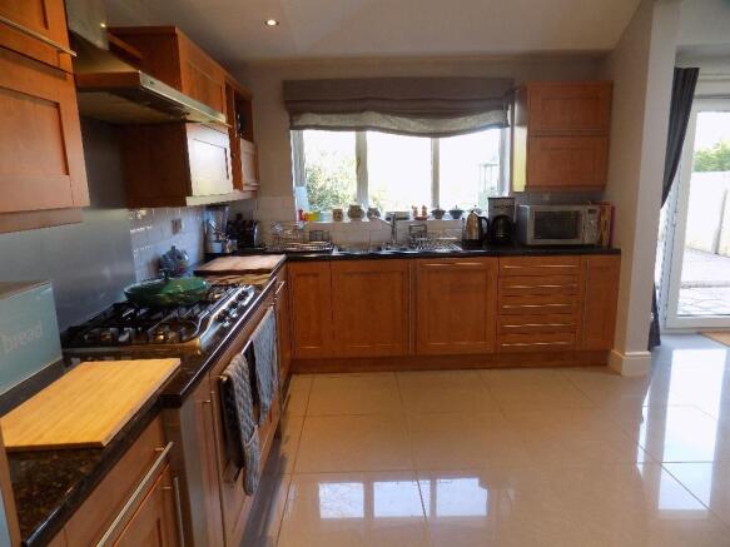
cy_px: 274
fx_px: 485
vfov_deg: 58.9
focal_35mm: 23
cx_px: 365
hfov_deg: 73.9
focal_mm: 4
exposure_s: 1/30
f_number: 3.1
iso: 140
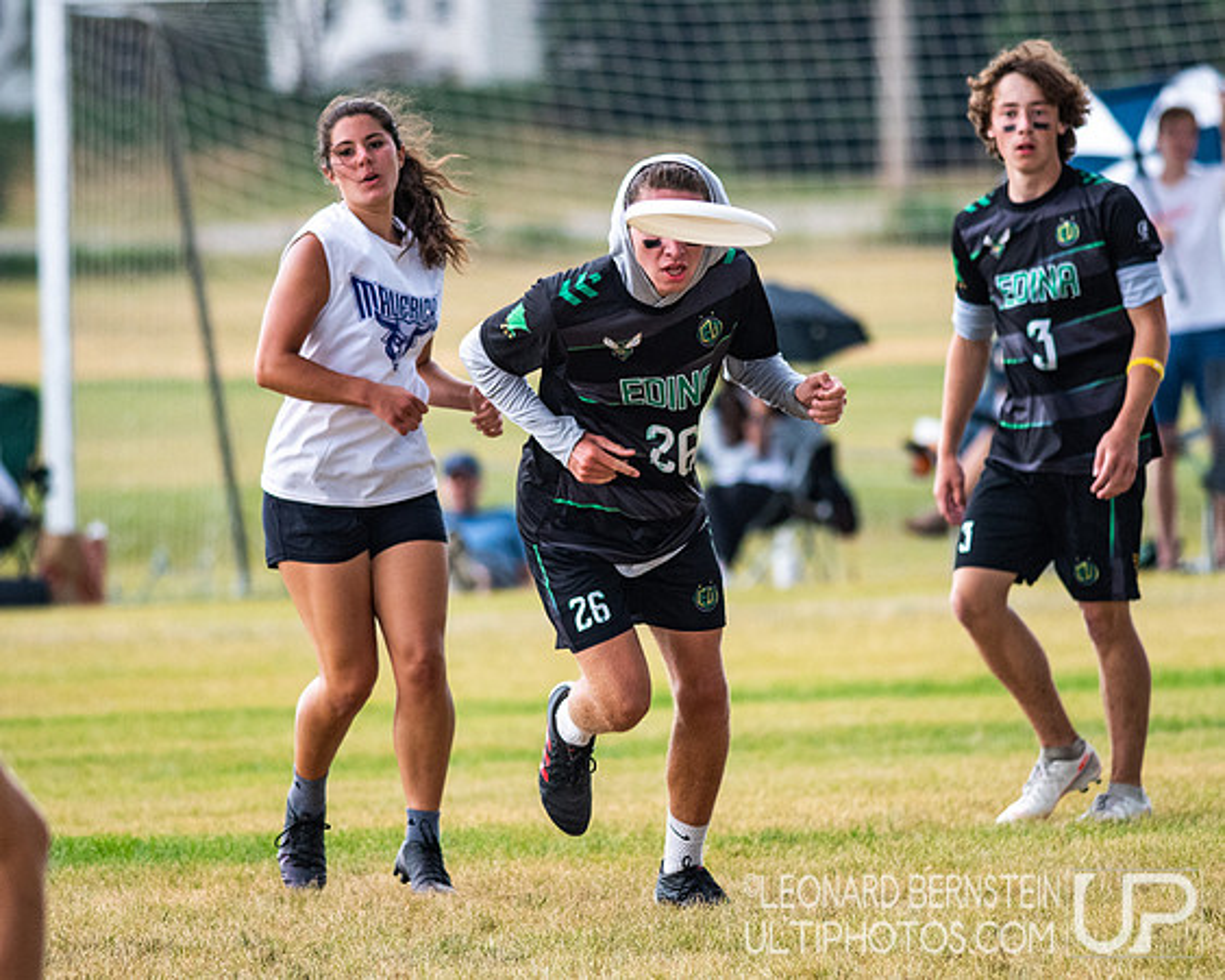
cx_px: 651
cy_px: 490
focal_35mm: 615
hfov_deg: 3.1
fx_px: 22298
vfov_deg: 2.5
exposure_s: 1/2000
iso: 800
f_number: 4
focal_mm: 300
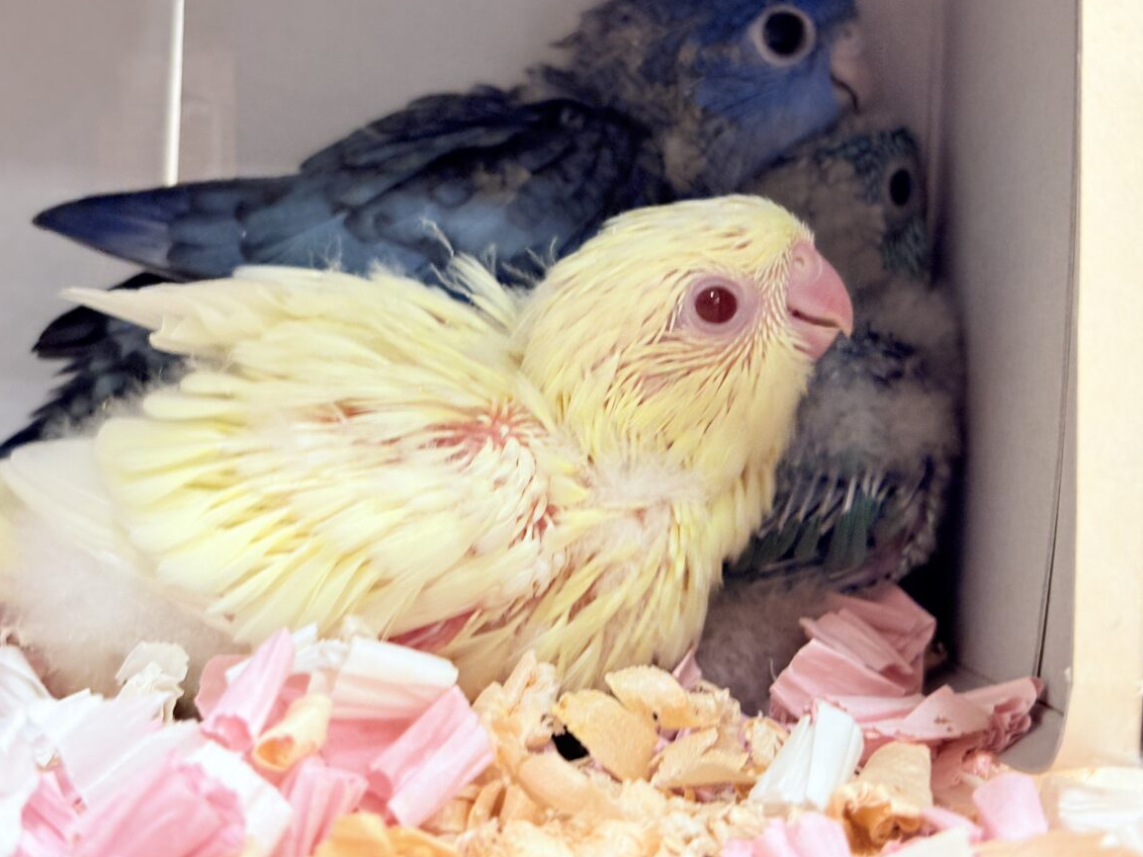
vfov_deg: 27.0
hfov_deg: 35.5
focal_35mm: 54
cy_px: 417
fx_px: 1783
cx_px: 556
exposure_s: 1/50
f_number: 1.6
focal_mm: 5.96
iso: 125
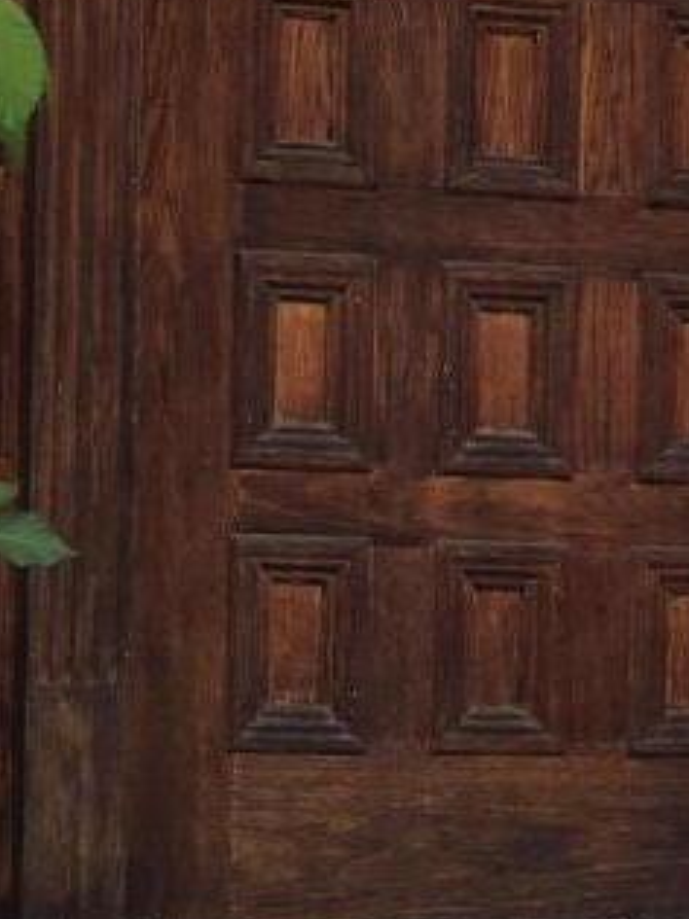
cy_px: 680
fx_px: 3877
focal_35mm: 146
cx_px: 671
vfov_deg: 13.5
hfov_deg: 10.1
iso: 25
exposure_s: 1/648
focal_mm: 5.4
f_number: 1.8
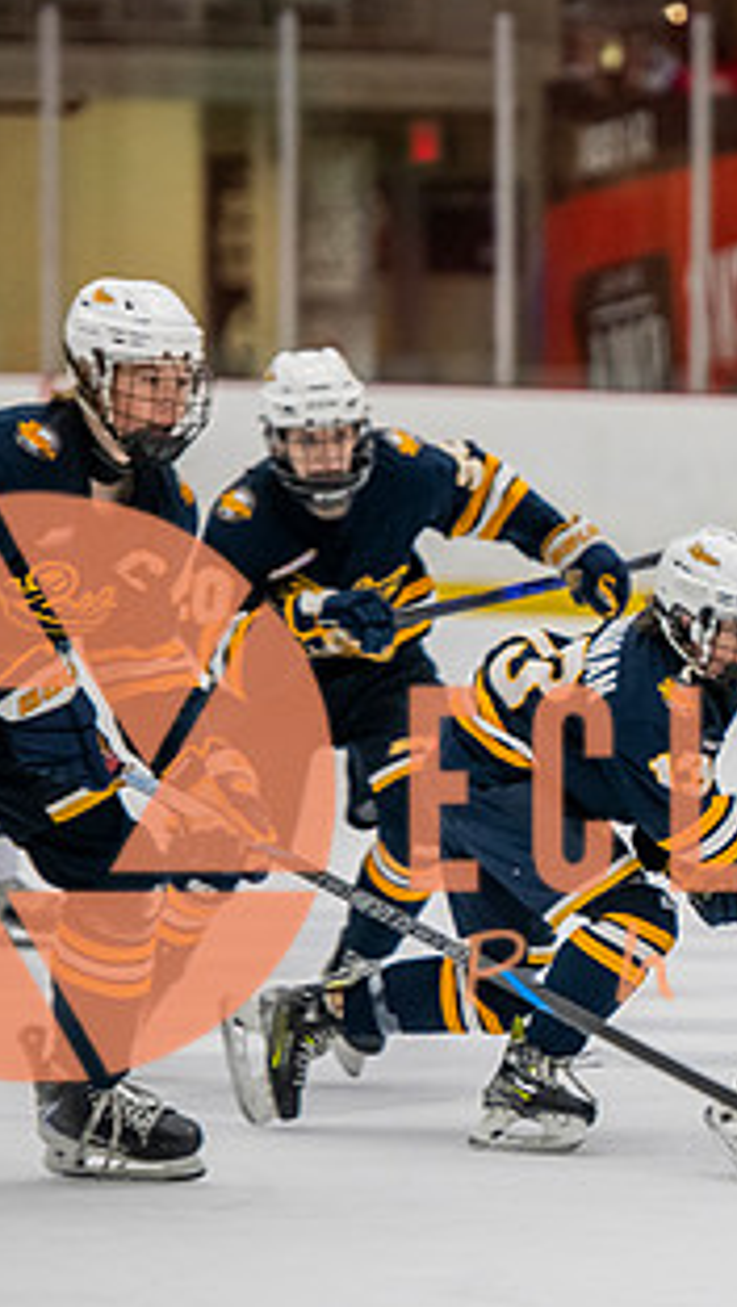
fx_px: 12203
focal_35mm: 352
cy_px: 925
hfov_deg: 3.4
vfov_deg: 6.1
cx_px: 1133
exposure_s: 1/640
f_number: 3.2
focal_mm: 155
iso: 2000
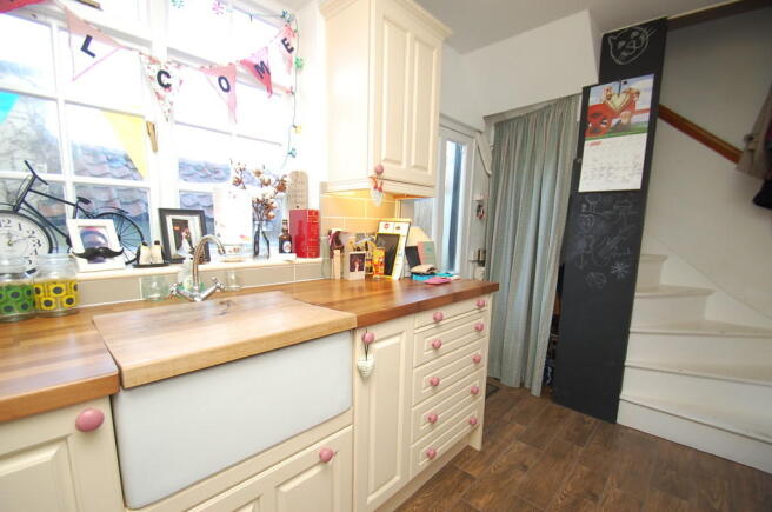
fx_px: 321
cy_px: 256
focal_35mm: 15
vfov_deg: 77.1
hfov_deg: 100.5
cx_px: 386
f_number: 4
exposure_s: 1/60
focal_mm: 10
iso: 400
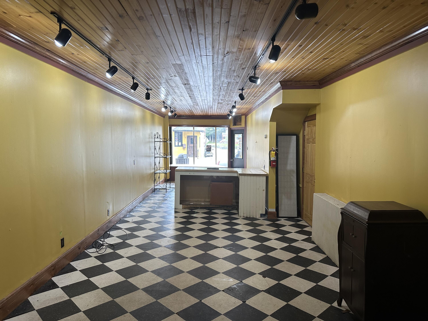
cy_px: 160
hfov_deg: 71.6
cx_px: 214
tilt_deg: -4.2
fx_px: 297
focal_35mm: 24
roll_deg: -0.2
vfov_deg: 56.8
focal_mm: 6.86
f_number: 1.78
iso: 160
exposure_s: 1/120
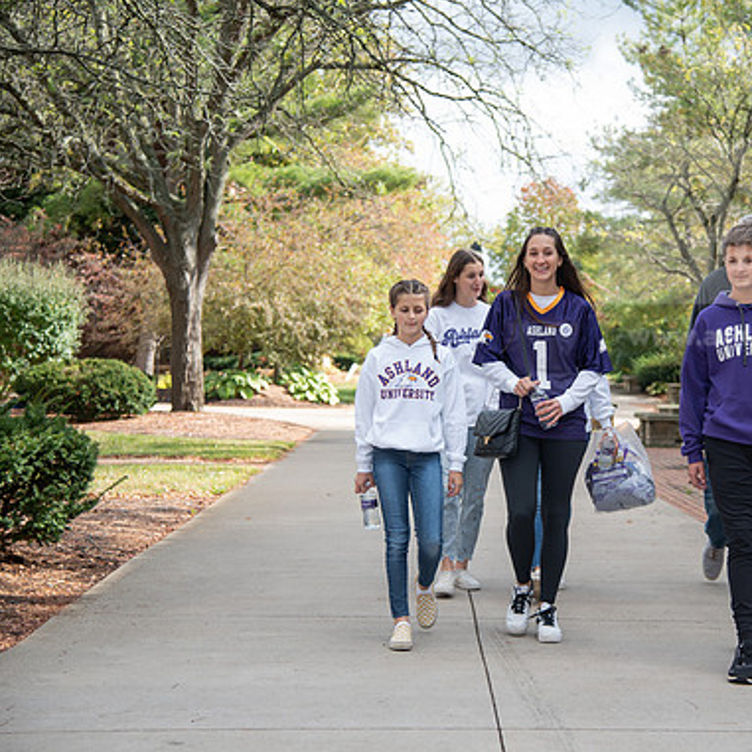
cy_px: 378
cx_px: 539
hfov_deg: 22.9
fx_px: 1843
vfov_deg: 23.1
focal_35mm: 75
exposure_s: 1/320
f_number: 4
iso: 160
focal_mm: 58
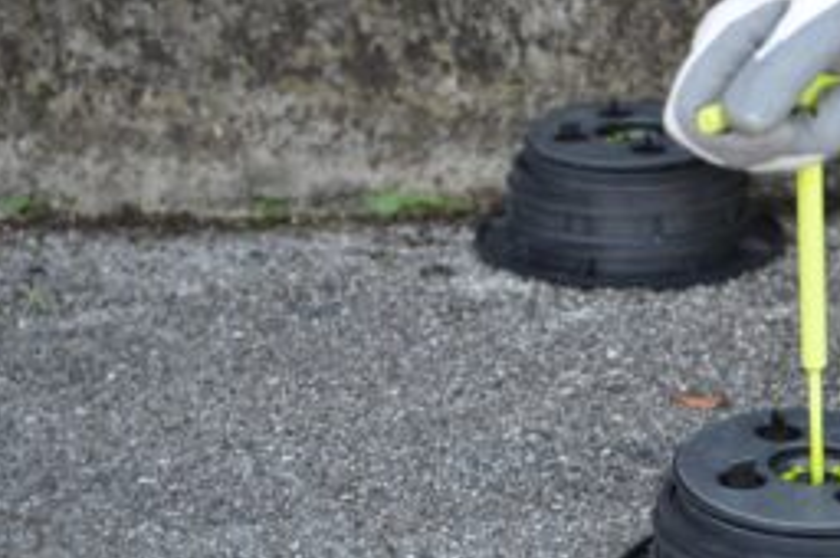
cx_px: 682
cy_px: 455
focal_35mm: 121
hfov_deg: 16.8
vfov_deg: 11.3
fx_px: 2820
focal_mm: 48
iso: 400
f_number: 5.6
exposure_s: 1/60
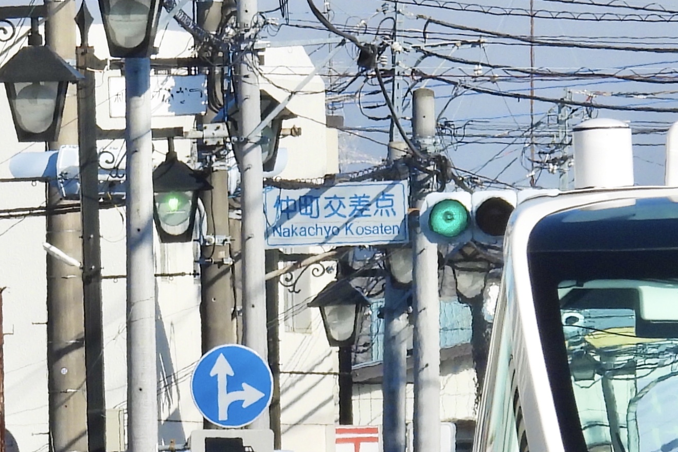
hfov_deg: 1.6
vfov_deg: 1.1
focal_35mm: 1253
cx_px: 282
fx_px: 23599
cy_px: 268
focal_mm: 62.5
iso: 100
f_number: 5
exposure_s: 1/800
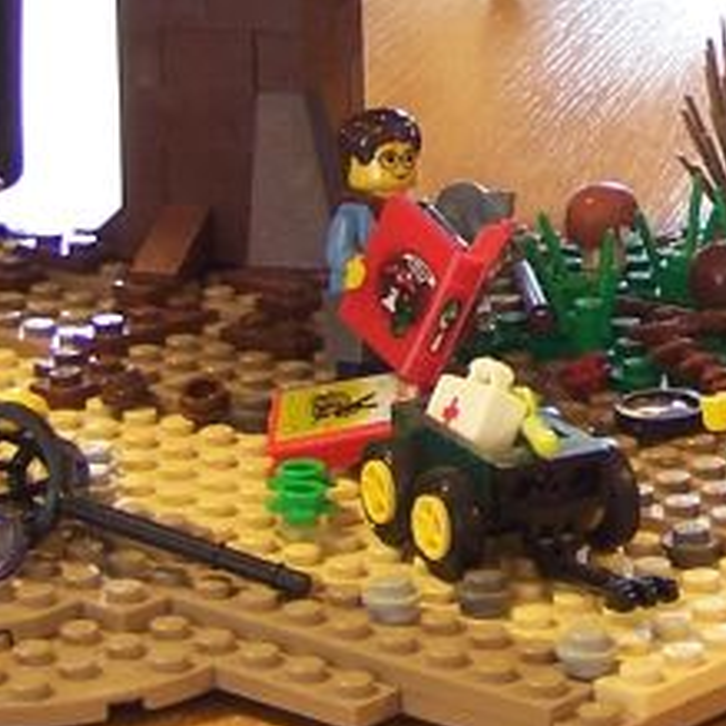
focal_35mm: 157
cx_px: 1004
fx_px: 3725
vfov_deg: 11.0
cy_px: -113
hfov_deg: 10.8
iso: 80
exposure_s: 1/8
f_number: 2.8
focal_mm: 6.3
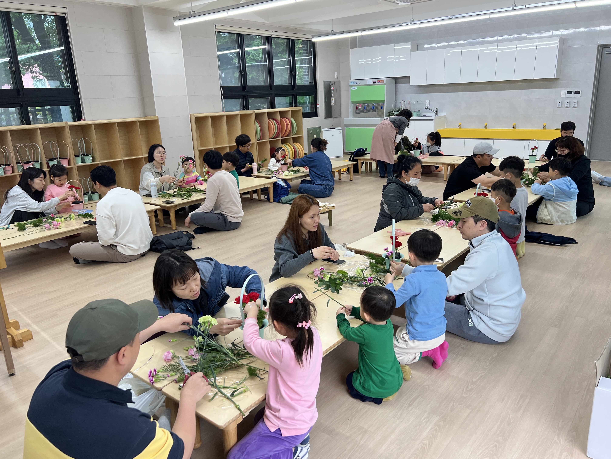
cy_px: 230
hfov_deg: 67.3
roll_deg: +2.3
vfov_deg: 53.1
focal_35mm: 26
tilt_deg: -15.8
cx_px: 306
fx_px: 459
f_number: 1.5
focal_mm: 5.7
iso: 80
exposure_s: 1/120
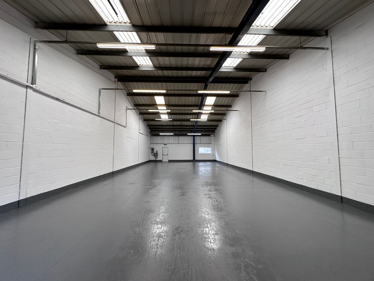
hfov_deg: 102.1
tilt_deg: +4.1
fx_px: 151
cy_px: 140
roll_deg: +0.1
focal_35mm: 14
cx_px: 187
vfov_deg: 85.7
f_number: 2.2
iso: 160
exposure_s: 1/100
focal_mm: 2.22
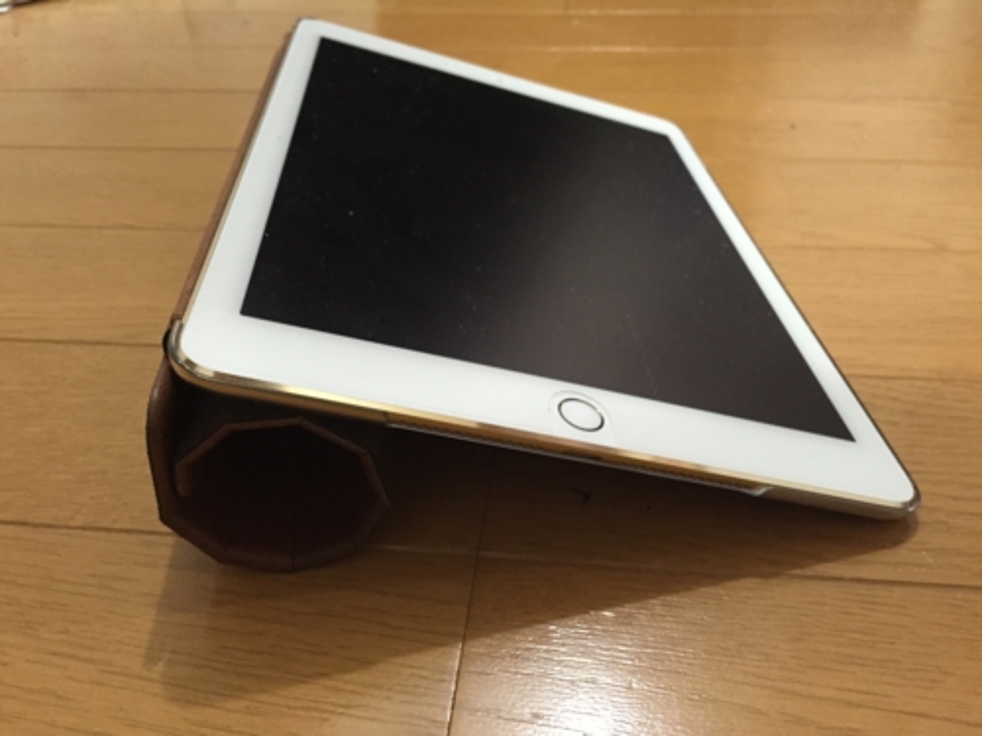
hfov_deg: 61.7
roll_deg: +2.2
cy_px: 368
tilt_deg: -37.0
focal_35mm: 29
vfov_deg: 48.2
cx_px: 491
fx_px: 823
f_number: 2.2
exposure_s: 1/17
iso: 250
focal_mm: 4.15
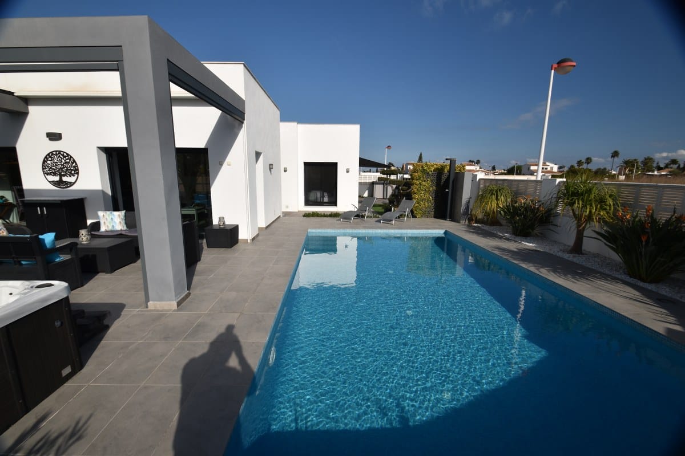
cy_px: 228
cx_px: 342
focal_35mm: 15
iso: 100
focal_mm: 10
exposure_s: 1/200
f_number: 9
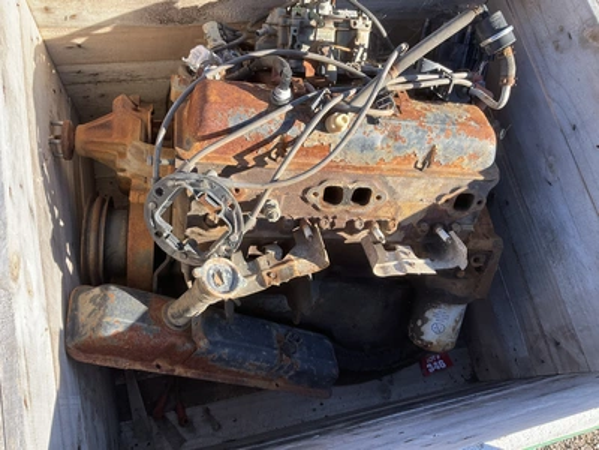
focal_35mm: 29
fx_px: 502
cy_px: 225
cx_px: 300
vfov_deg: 48.2
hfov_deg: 61.7
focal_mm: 3
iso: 25
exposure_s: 1/358
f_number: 1.8
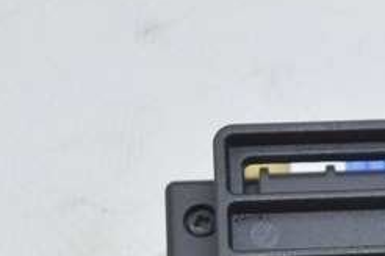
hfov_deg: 6.9
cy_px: 463
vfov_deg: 4.5
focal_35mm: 300
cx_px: 346
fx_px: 3208
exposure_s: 1/20
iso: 400
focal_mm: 48
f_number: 5.6
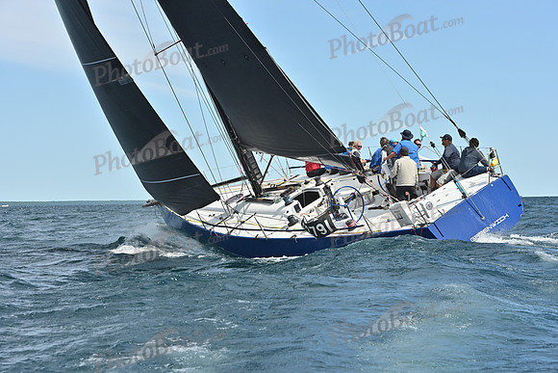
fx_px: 1473
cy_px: 186
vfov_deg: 14.4
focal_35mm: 95
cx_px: 279
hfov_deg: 21.5
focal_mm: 95
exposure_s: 1/1250
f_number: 8
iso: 320
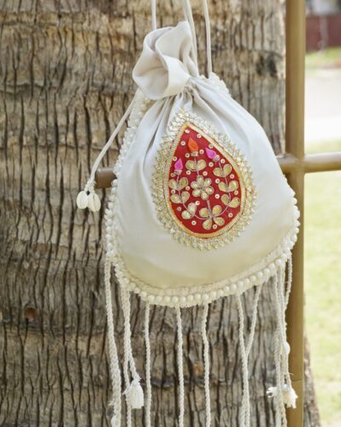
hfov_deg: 17.7
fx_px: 1094
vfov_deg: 22.1
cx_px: 192
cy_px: 207
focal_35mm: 87
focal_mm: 41
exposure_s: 1/800
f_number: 6.3
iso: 800
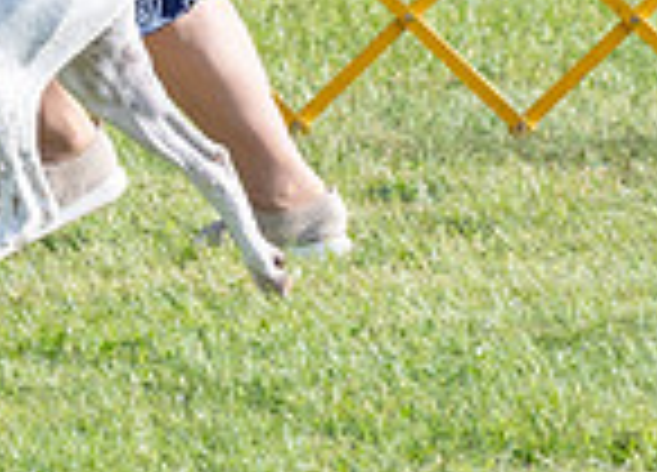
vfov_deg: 2.2
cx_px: -557
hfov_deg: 3.0
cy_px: -437
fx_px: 12325
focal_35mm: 659
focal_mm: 130
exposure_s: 1/1250
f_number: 5.6
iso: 640
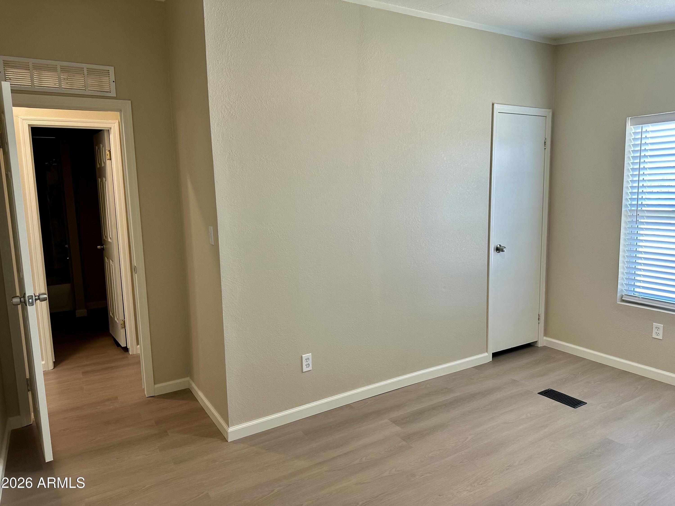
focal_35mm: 24
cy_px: 253
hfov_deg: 71.6
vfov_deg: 56.8
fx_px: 468
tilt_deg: -8.0
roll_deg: +1.2
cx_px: 338
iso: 160
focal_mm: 6.86
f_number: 1.78
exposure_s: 1/120
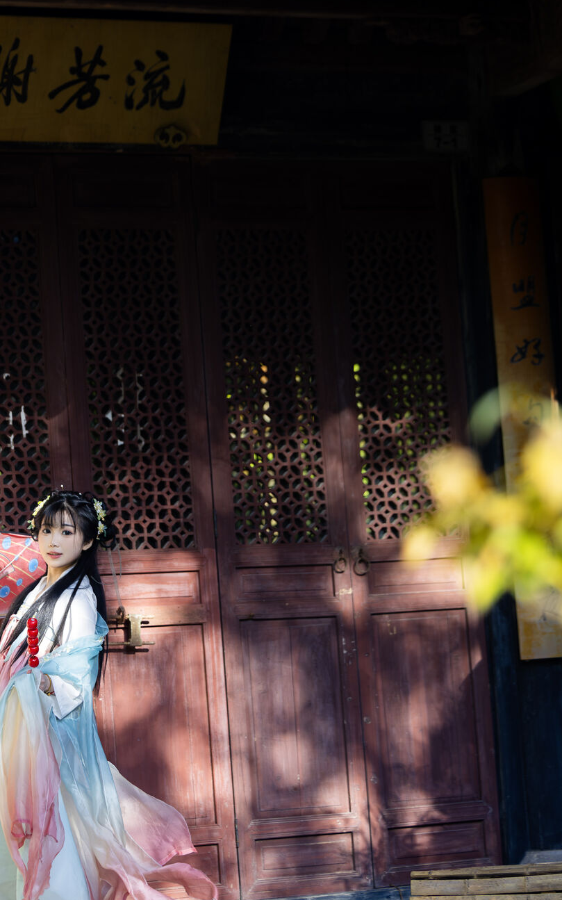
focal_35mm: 119
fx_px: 2917
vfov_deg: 17.5
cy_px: 377
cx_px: 172
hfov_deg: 11.0
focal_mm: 84
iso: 500
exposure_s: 1/1000
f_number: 2.8
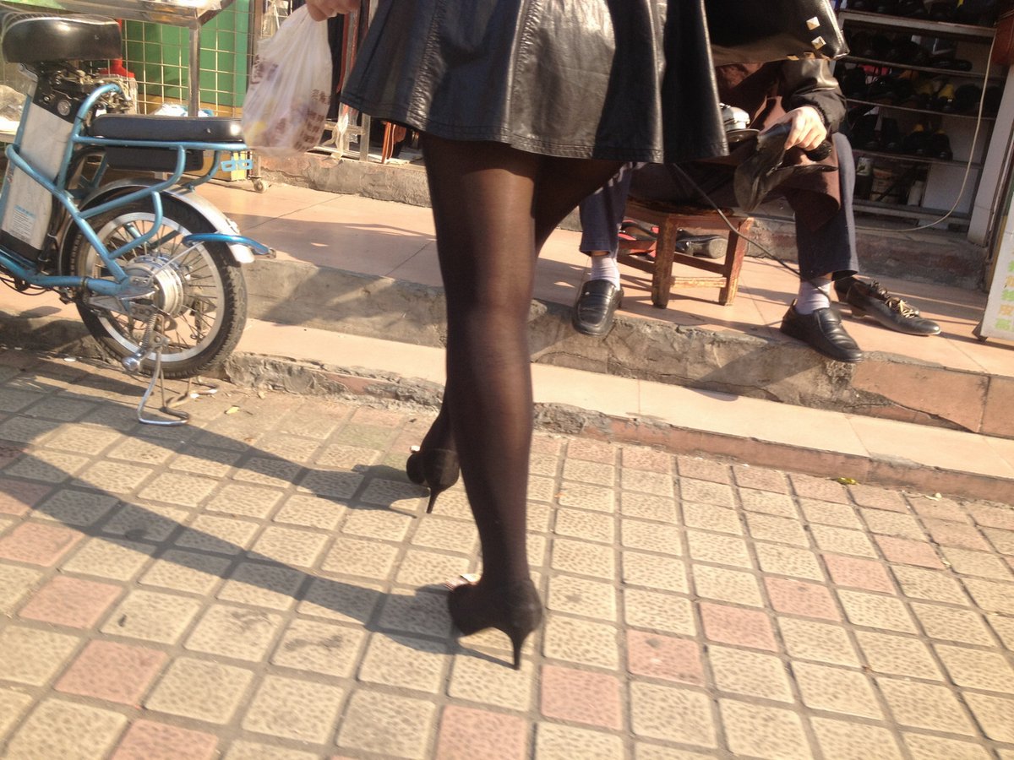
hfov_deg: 52.6
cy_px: 380
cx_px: 507
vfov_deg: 40.7
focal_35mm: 35
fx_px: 1025
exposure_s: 1/400
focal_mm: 4.28
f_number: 2.4
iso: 64
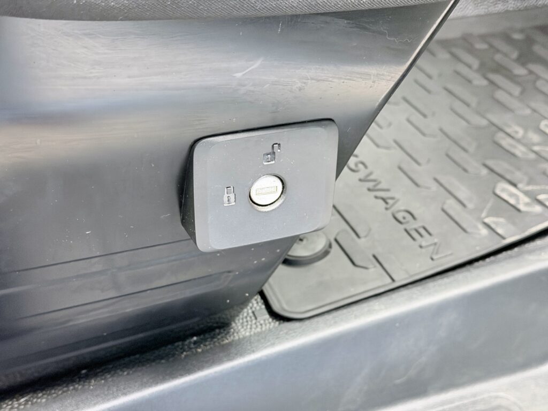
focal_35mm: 48
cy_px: 206
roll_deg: -1.4
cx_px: 274
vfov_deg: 30.3
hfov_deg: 39.7
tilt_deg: -33.1
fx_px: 760
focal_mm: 6.76
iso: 500
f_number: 1.78
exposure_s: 1/25
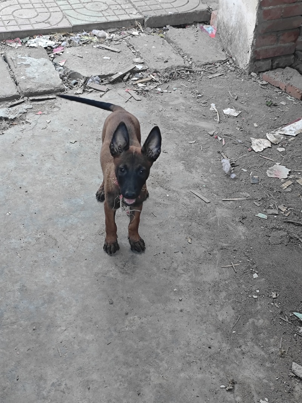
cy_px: 202
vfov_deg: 40.4
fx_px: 547
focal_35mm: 47
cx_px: 151
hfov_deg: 30.9
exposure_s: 1/100
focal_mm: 5.84
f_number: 1.6
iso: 200
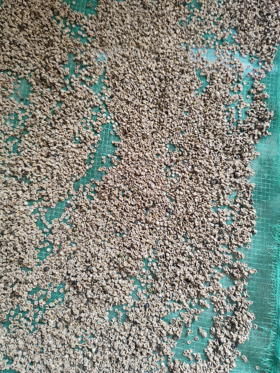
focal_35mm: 24
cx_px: 140
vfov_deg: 71.6
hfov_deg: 56.8
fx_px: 259
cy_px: 186
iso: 699
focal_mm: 5.26
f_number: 1.65
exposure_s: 1/100
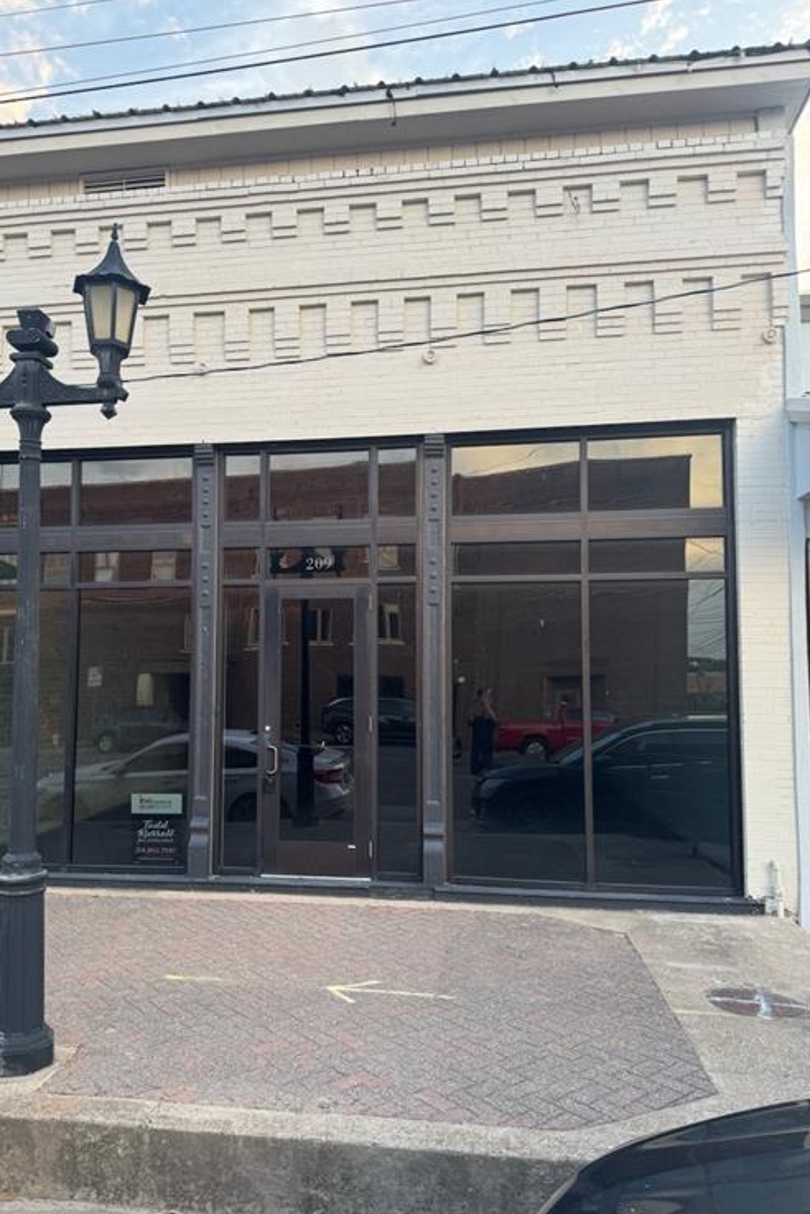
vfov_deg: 69.4
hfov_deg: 49.4
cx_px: 342
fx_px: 877
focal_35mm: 26
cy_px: 621
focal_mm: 6.76
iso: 64
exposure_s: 1/171
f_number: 1.78
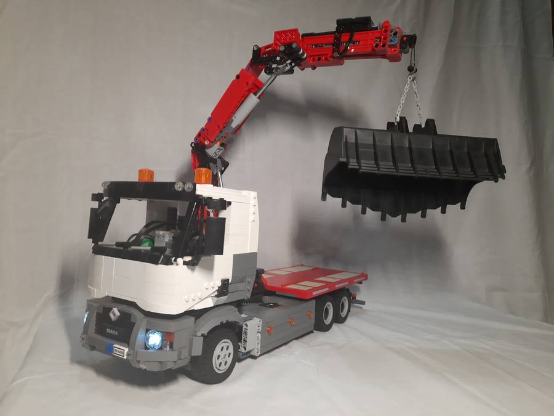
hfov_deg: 69.4
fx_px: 400
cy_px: 208
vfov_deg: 54.9
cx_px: 277
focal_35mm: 25
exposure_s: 1/40
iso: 320
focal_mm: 4.6
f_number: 2
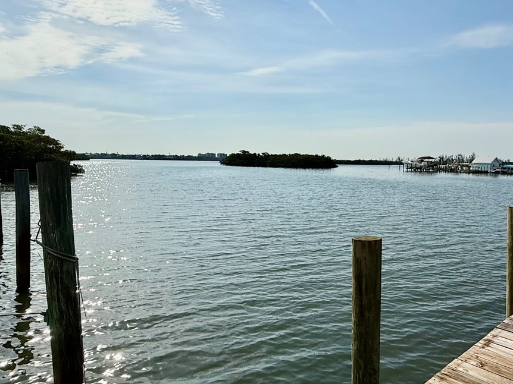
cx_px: 312
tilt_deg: +0.7
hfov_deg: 66.5
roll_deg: -0.6
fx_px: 385
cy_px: 160
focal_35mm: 26
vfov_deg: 52.8
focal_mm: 2.22
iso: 40
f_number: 2.2
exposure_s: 1/7634
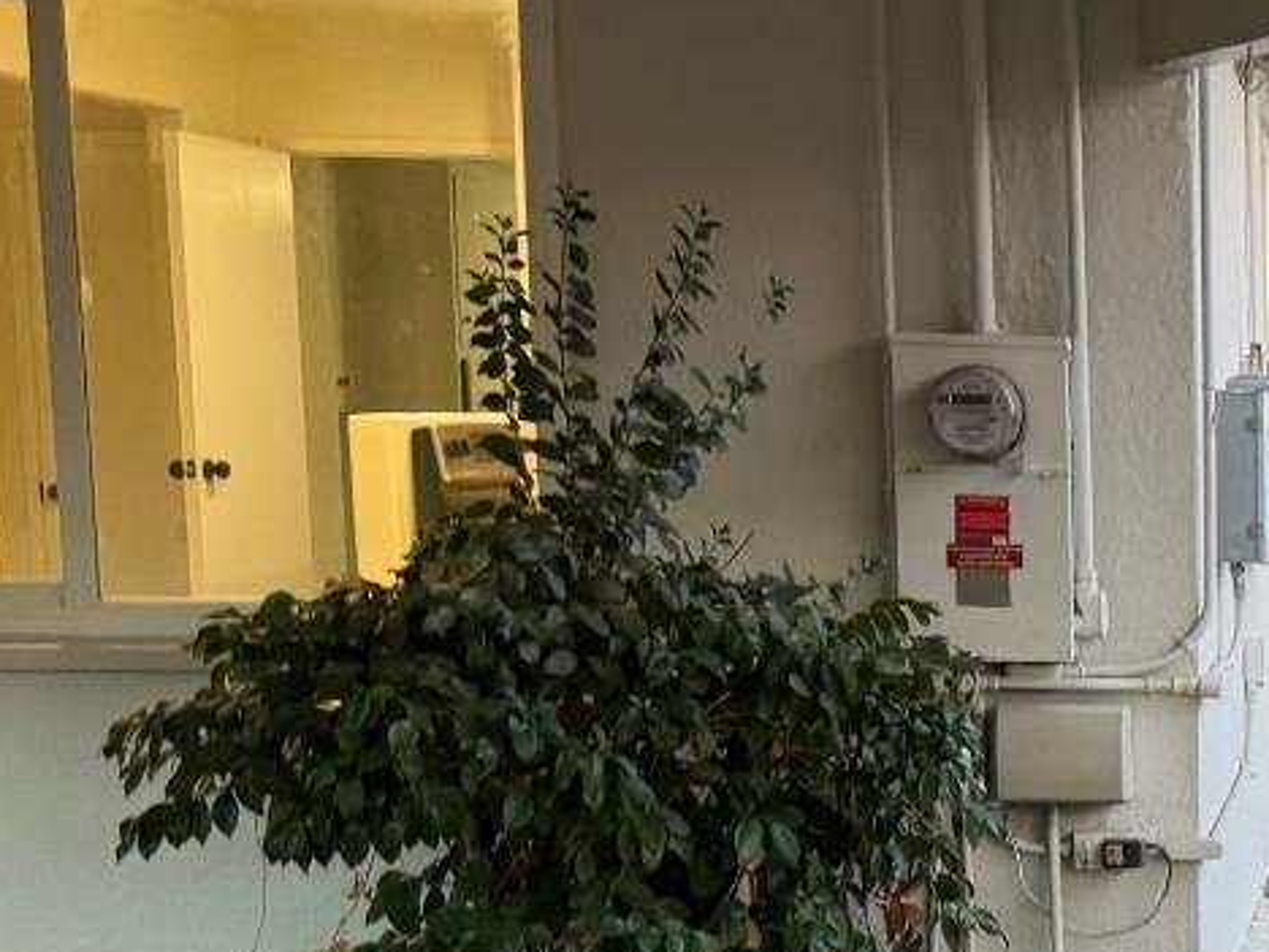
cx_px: 1765
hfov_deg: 22.0
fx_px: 2823
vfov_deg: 18.9
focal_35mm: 77
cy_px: 826
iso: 200
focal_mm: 6.76
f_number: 1.78
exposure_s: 1/60
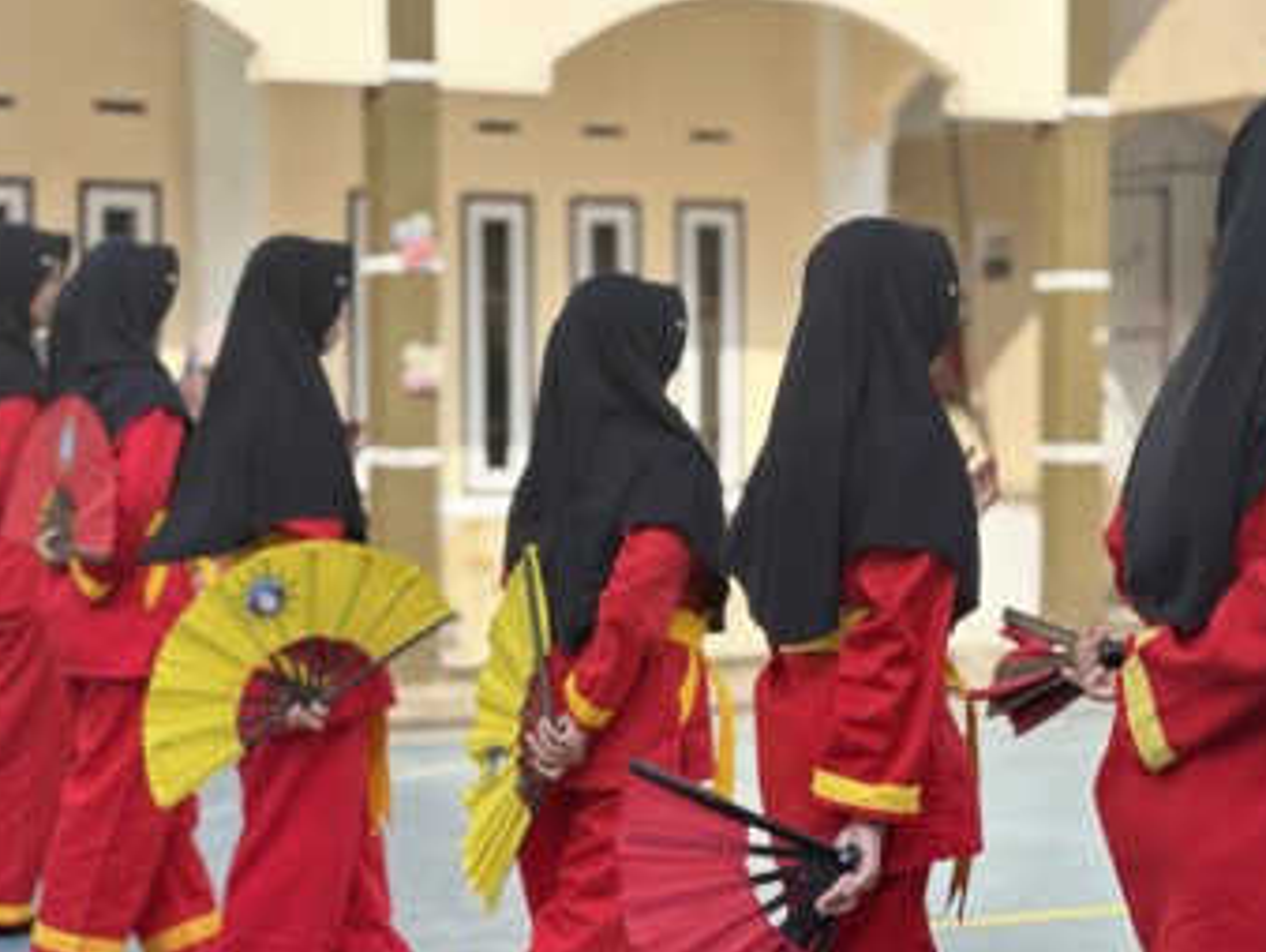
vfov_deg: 16.3
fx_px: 3330
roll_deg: +0.8
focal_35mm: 91
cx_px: 599
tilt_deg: +1.0
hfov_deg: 21.5
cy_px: 498
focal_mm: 9
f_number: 2.8
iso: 25
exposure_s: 1/170
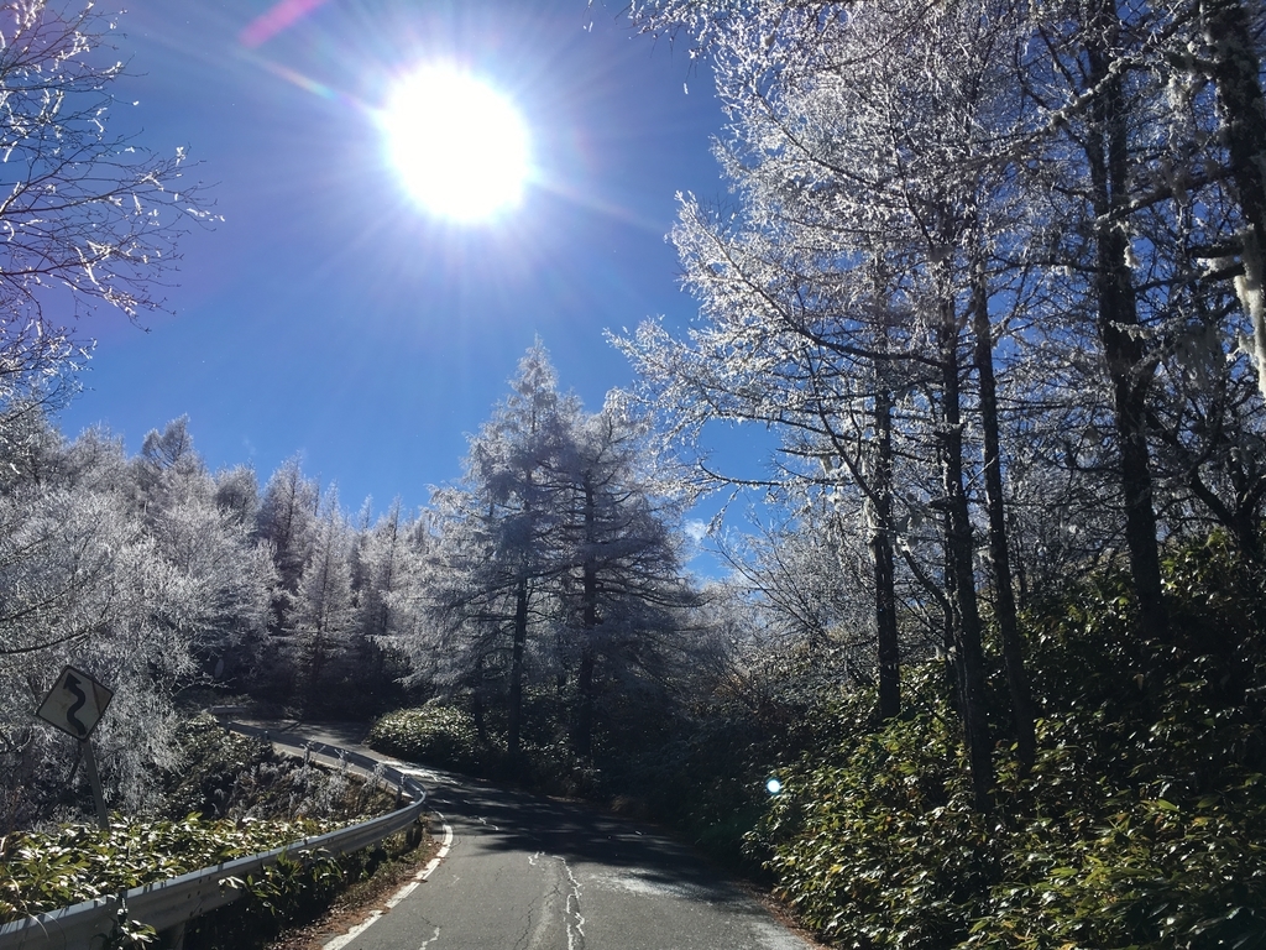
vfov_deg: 48.2
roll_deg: -3.6
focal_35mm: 29
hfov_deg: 61.7
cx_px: 633
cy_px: 475
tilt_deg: +19.4
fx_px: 1061
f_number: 2.2
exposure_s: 1/2481
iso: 25
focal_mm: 4.15
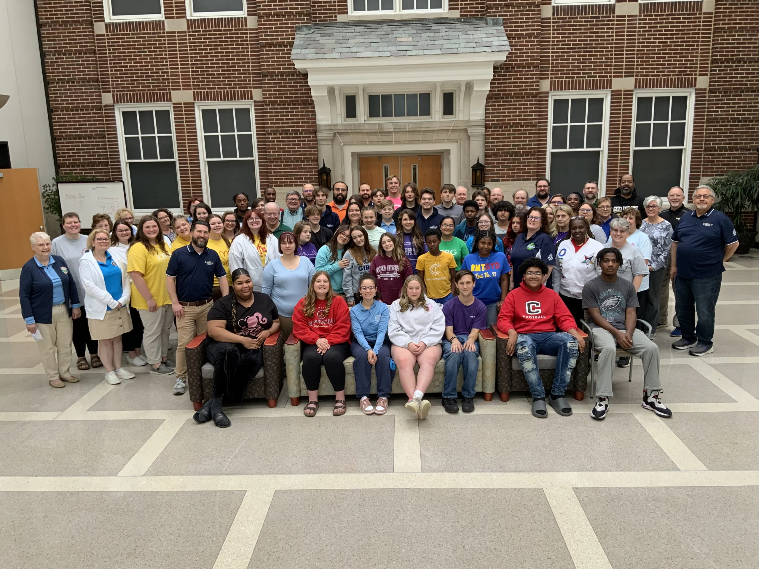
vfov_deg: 48.2
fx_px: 636
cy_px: 284
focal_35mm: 29
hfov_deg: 61.7
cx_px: 380
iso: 40
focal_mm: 3
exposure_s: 1/122
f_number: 1.8
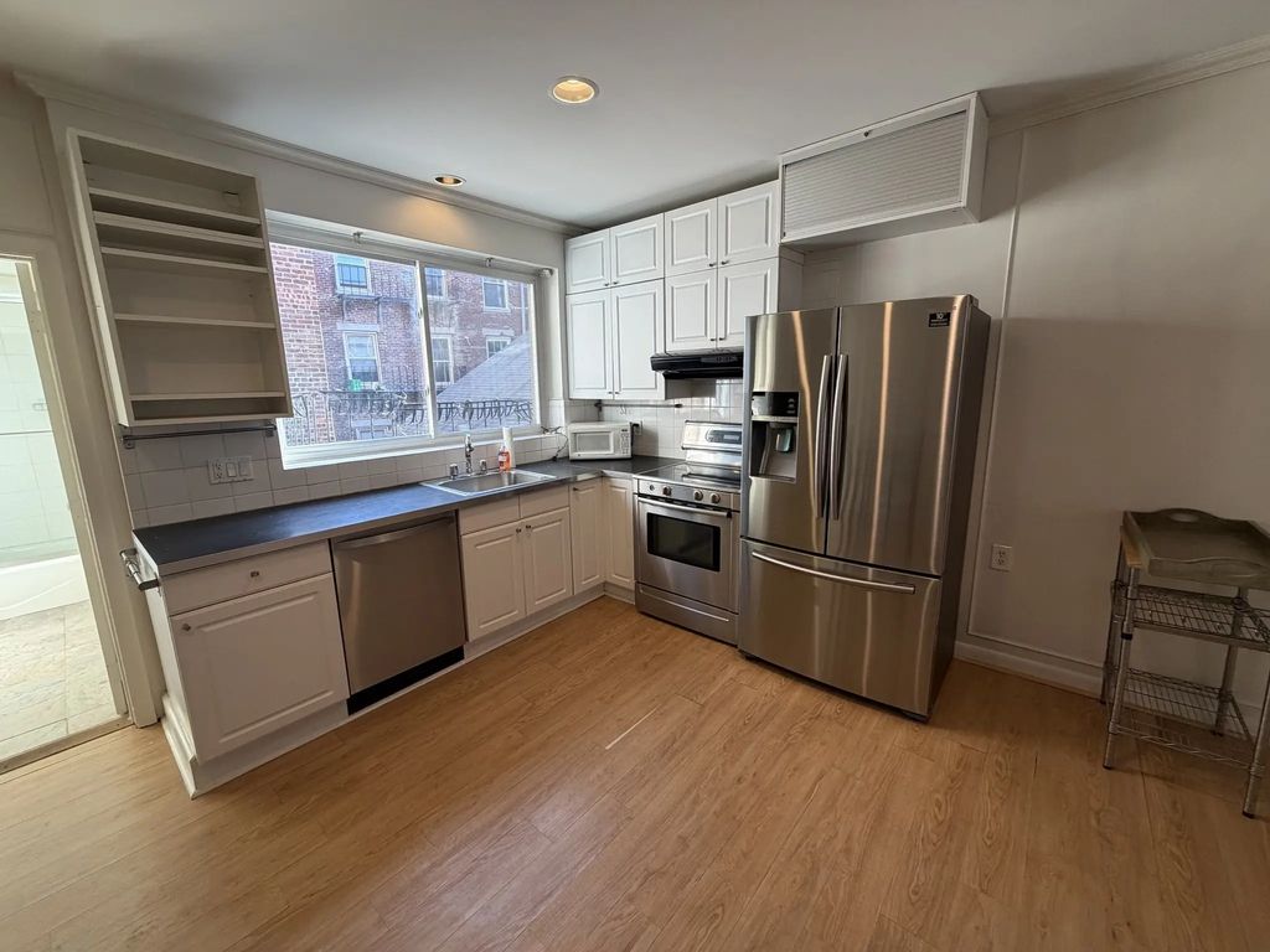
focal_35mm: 14
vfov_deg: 85.7
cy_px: 476
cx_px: 635
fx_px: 514
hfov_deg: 102.1
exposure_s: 1/120
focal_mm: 2.22
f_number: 2.2
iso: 200
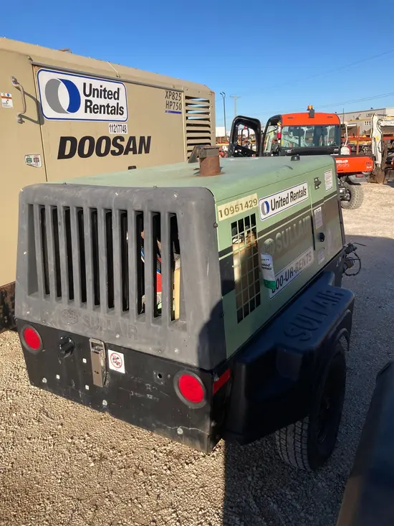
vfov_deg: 63.4
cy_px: 263
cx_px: 197
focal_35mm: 28
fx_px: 425
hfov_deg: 49.8
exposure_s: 1/1567
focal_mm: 3.99
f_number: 1.8
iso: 20
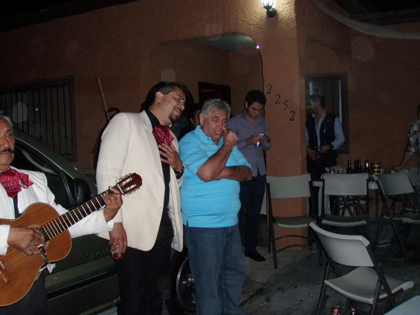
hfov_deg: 46.8
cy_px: 152
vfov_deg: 36.0
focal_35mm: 40
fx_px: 485
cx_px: 200
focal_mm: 6.7
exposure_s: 1/30
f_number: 3.5
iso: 320
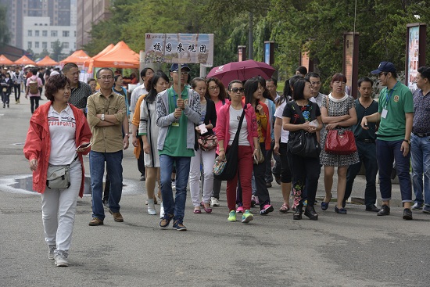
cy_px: 144
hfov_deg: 14.1
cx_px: 215
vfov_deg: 9.5
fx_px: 1732
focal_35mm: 145
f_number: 8
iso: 100
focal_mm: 145
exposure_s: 1/160
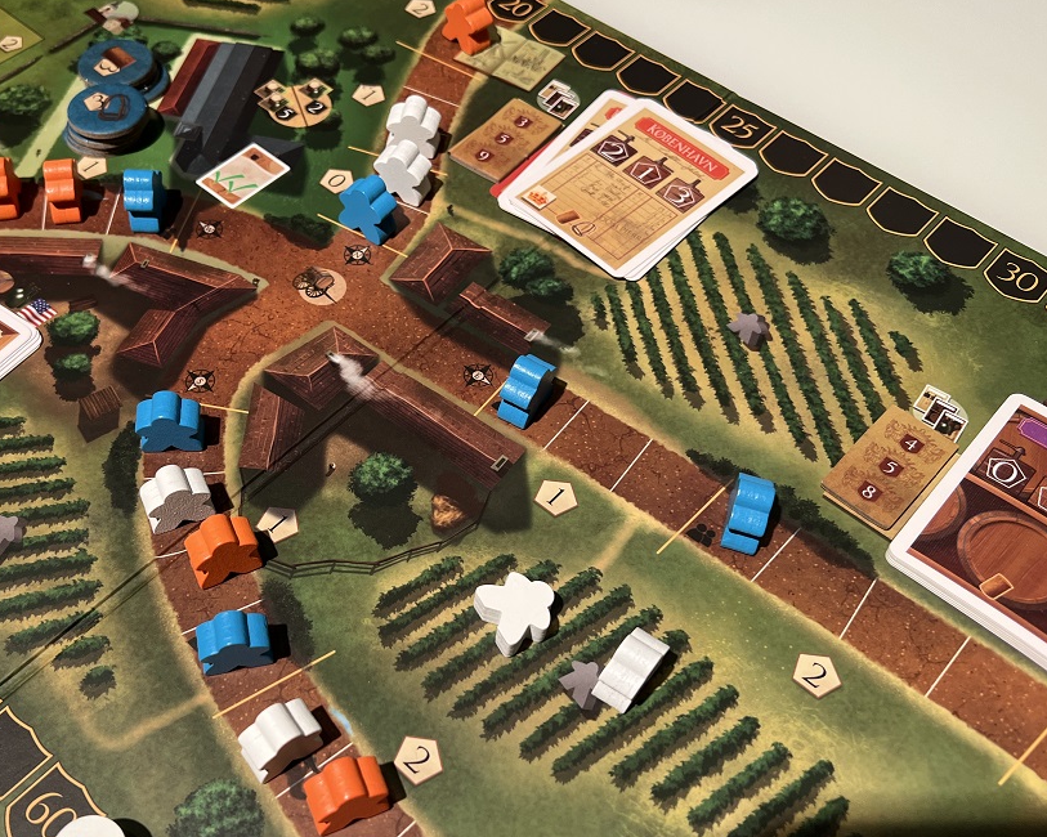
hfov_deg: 51.9
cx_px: 356
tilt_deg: -58.3
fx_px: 1053
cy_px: 498
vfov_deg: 43.2
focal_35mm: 34
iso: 100
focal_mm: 5.7
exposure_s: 1/100
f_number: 1.5
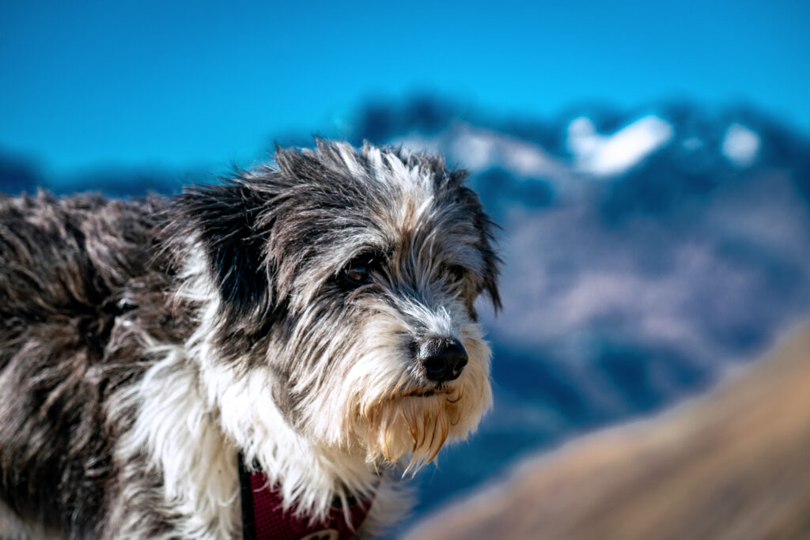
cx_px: 405
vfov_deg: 8.1
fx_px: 3825
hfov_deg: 12.1
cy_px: 270
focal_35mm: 170
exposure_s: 1/160
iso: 100
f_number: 7.1
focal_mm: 170
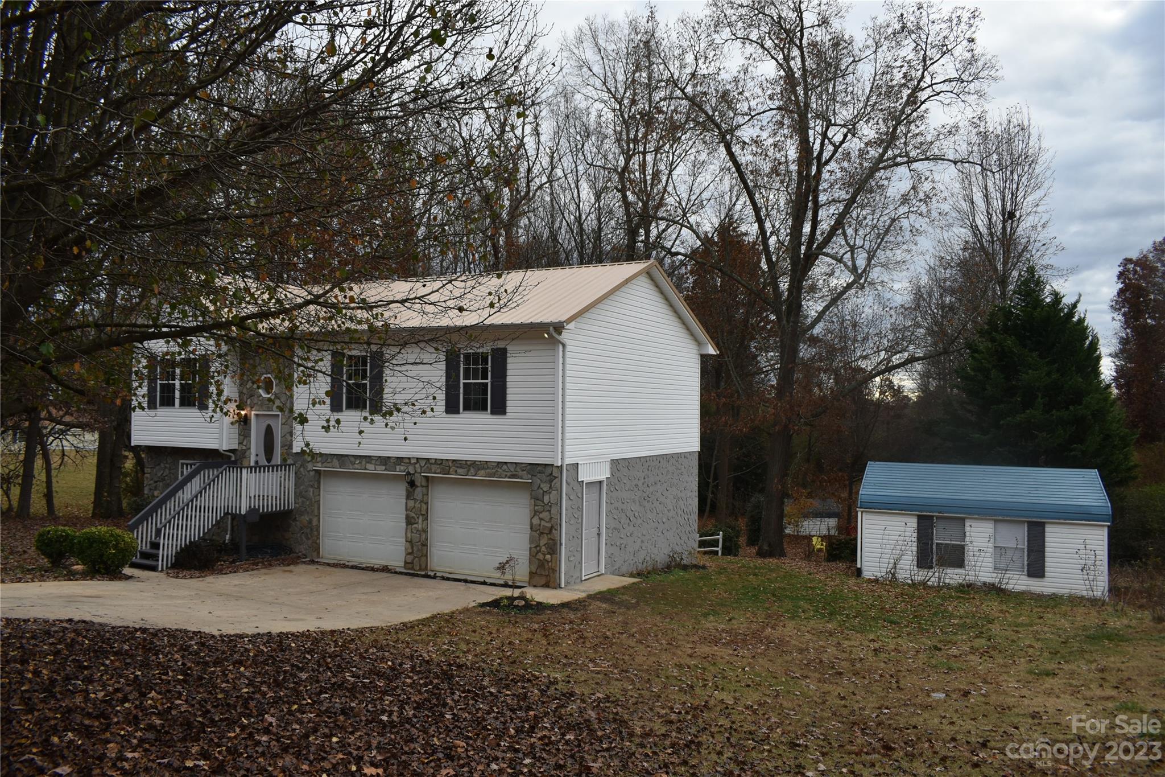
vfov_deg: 47.9
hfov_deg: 67.4
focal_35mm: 27
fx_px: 874
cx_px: 582
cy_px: 388
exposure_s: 1/250
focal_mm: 18
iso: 200
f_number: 5.6
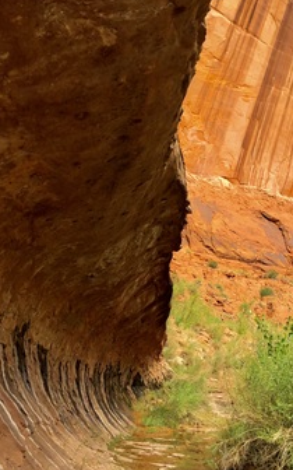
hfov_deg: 28.0
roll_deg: -0.2
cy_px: 281
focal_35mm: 46
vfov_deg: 43.3
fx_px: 588
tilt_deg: +15.9
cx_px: 149
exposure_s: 1/960
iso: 20
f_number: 1.8
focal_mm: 3.99
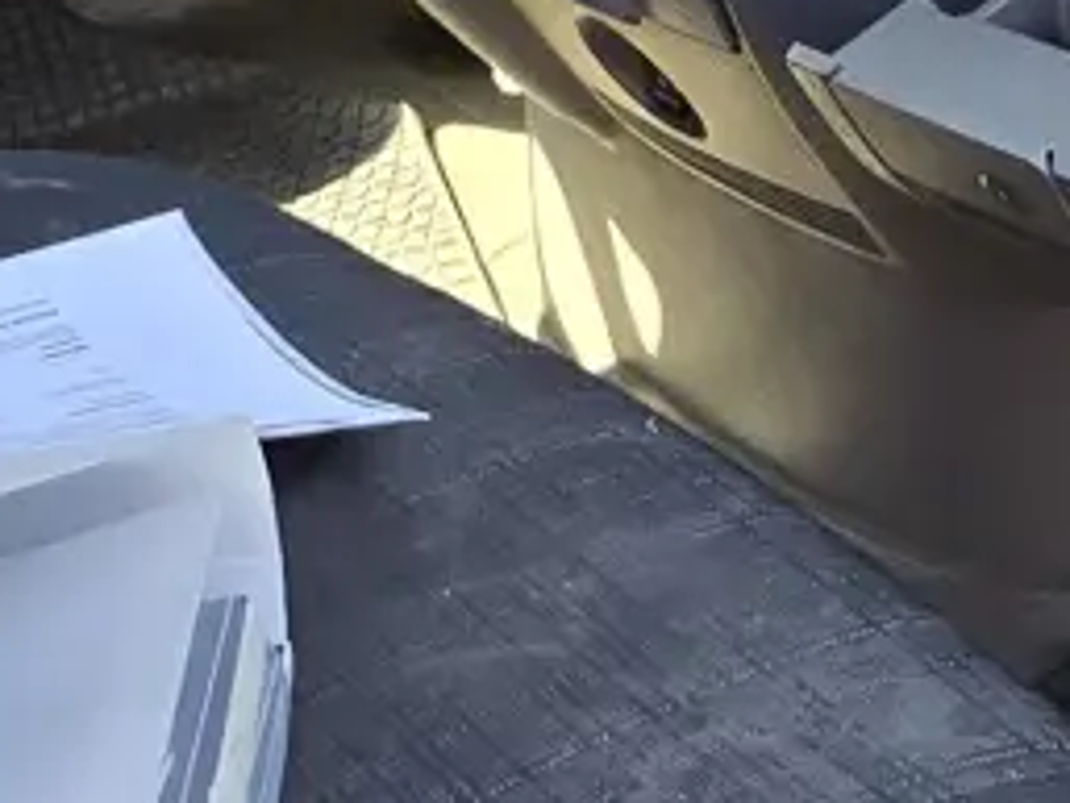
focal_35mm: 97
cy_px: -196
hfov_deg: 20.2
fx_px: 3000
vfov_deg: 14.7
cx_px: 408
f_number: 2.2
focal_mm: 2.2
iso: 50
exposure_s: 1/125
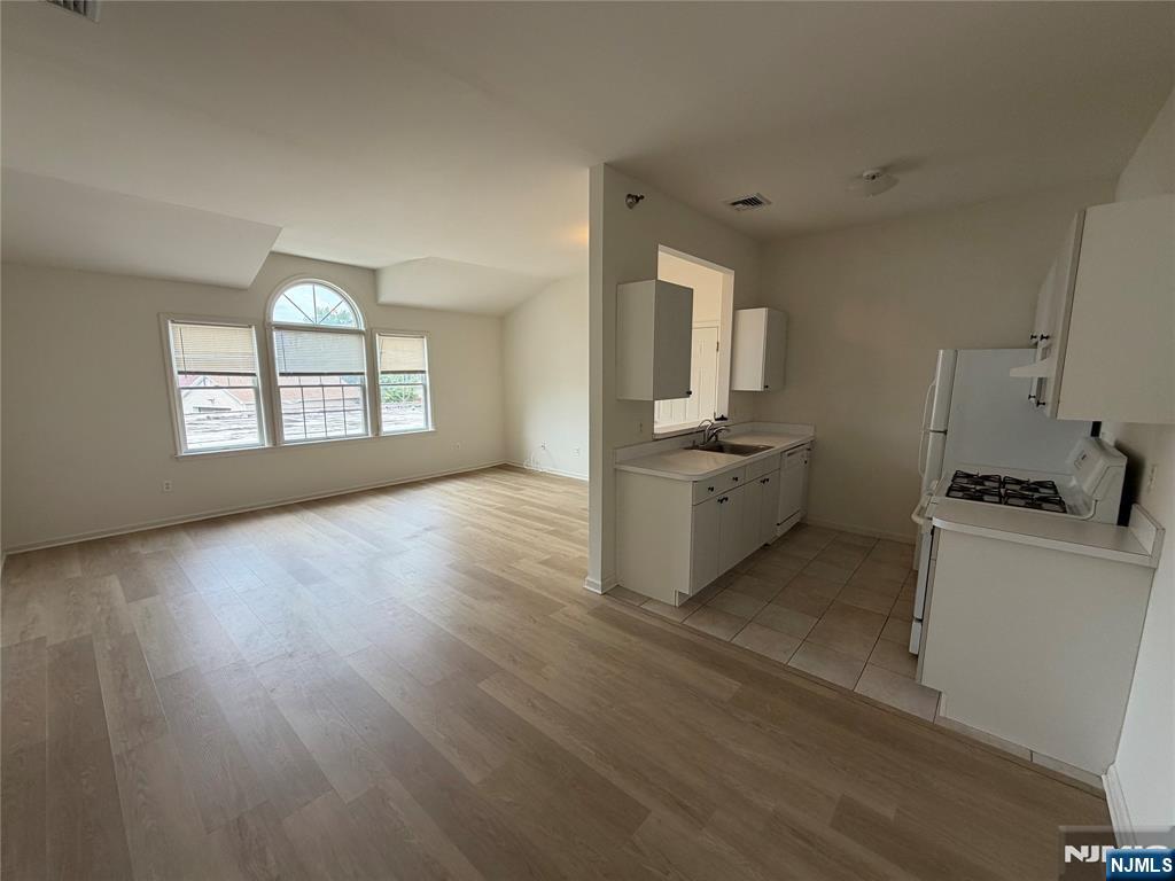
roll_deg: +0.5
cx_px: 588
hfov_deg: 102.1
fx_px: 475
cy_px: 440
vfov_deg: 85.7
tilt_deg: -8.5
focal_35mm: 14
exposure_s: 1/121
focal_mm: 2.22
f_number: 2.2
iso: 100
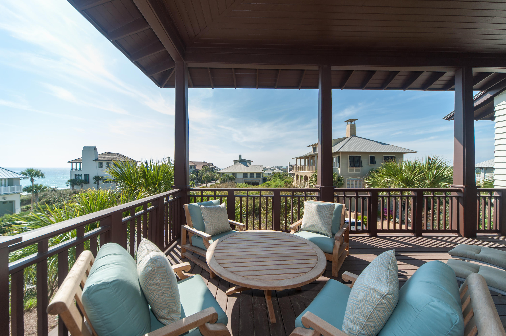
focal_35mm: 12
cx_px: 253
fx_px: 169
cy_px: 168
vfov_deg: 89.9
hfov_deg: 112.7
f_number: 8
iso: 200
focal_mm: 12
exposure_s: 1/250
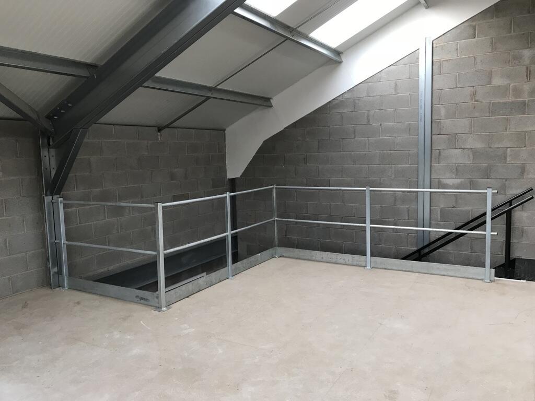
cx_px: 268
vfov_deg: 49.7
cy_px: 200
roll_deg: +0.5
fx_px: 433
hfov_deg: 63.4
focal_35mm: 28
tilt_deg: -5.0
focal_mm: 3.99
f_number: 1.8
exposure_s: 1/33
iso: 25
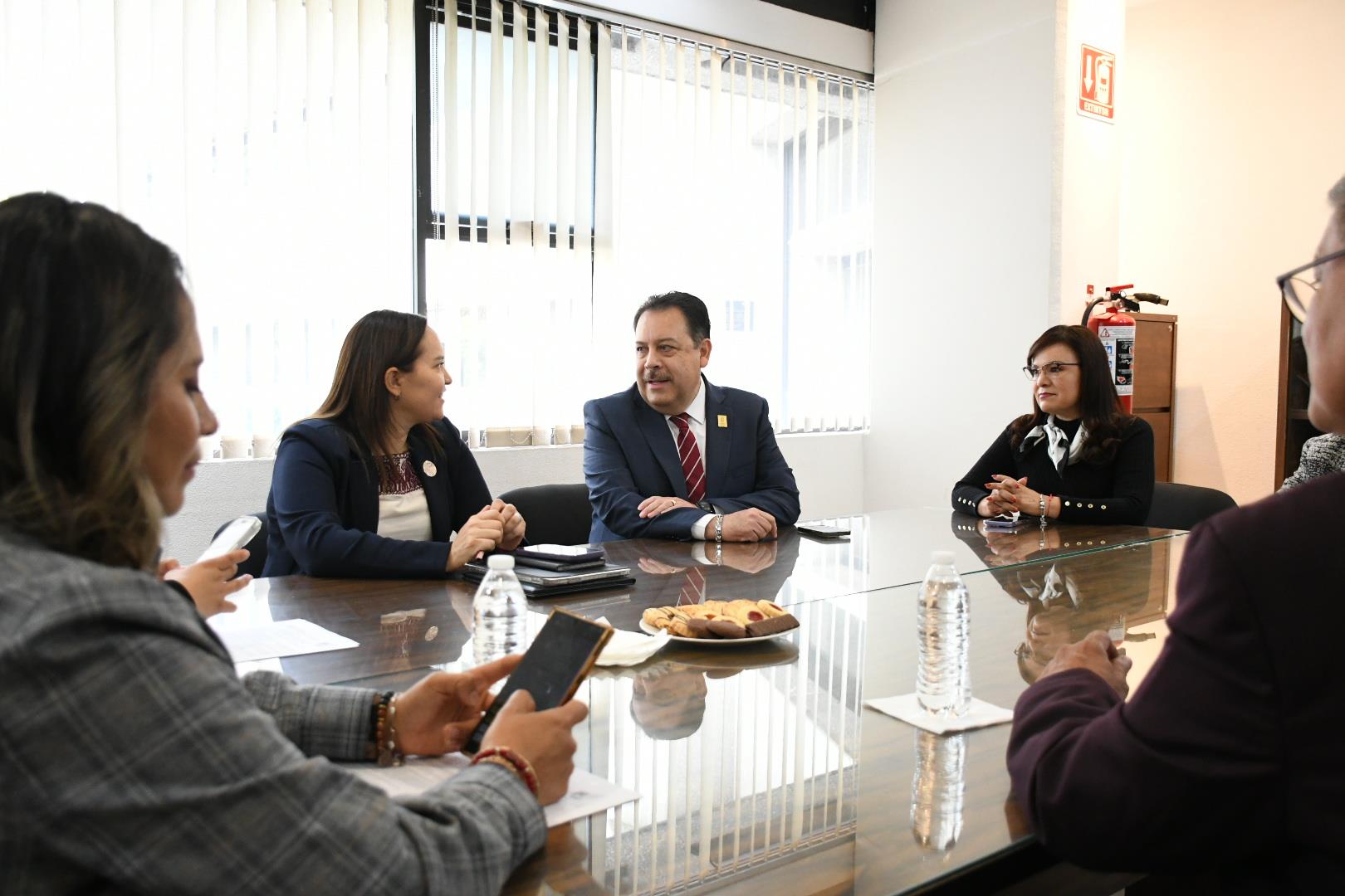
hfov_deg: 57.2
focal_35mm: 33
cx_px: 672
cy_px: 448
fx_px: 1233
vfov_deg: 40.0
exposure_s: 1/100
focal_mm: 22
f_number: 3.5
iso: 2500
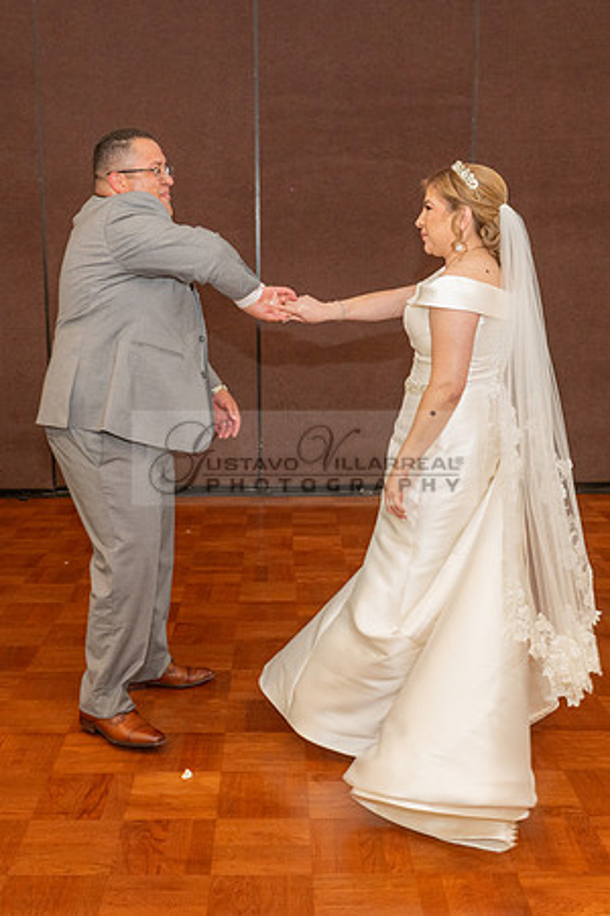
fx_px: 1037
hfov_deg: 32.8
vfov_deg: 47.6
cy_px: 423
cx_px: 274
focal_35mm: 41
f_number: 3.5
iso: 800
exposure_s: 1/125
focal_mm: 24
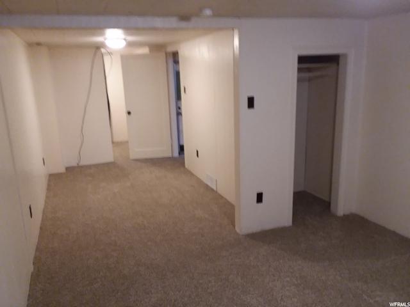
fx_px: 343
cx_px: 205
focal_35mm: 29
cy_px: 154
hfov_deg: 61.7
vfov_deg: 48.2
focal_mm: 2.47
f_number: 1.9
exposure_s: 1/24
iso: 160
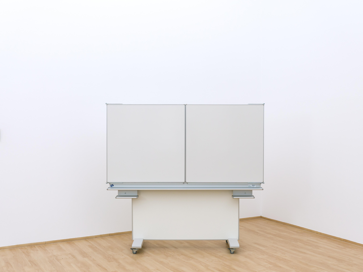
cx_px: 182
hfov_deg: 41.2
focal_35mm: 46
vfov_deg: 31.5
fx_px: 482
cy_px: 136
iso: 200
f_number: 5.6
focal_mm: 23
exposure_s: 1/125
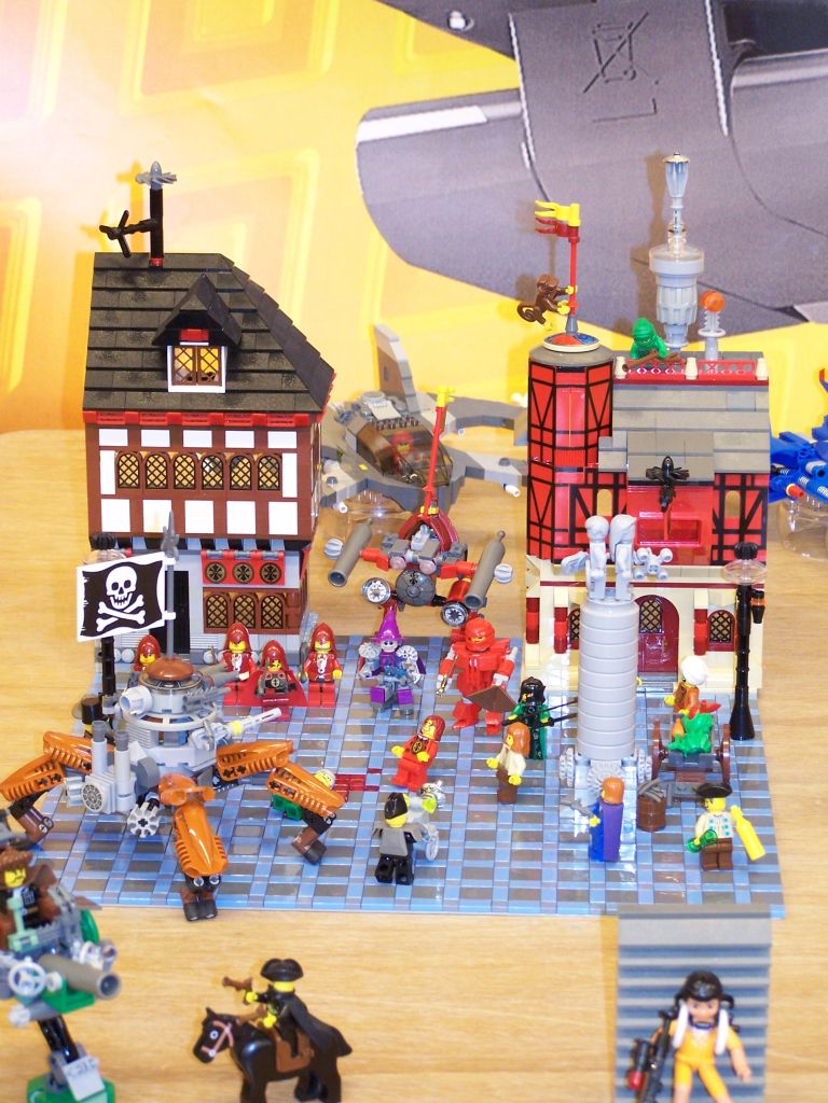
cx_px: 414
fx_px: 3349
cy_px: 552
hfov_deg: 14.1
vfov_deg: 18.7
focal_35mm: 105
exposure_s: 1/6
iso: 140
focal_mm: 17.5
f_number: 3.2
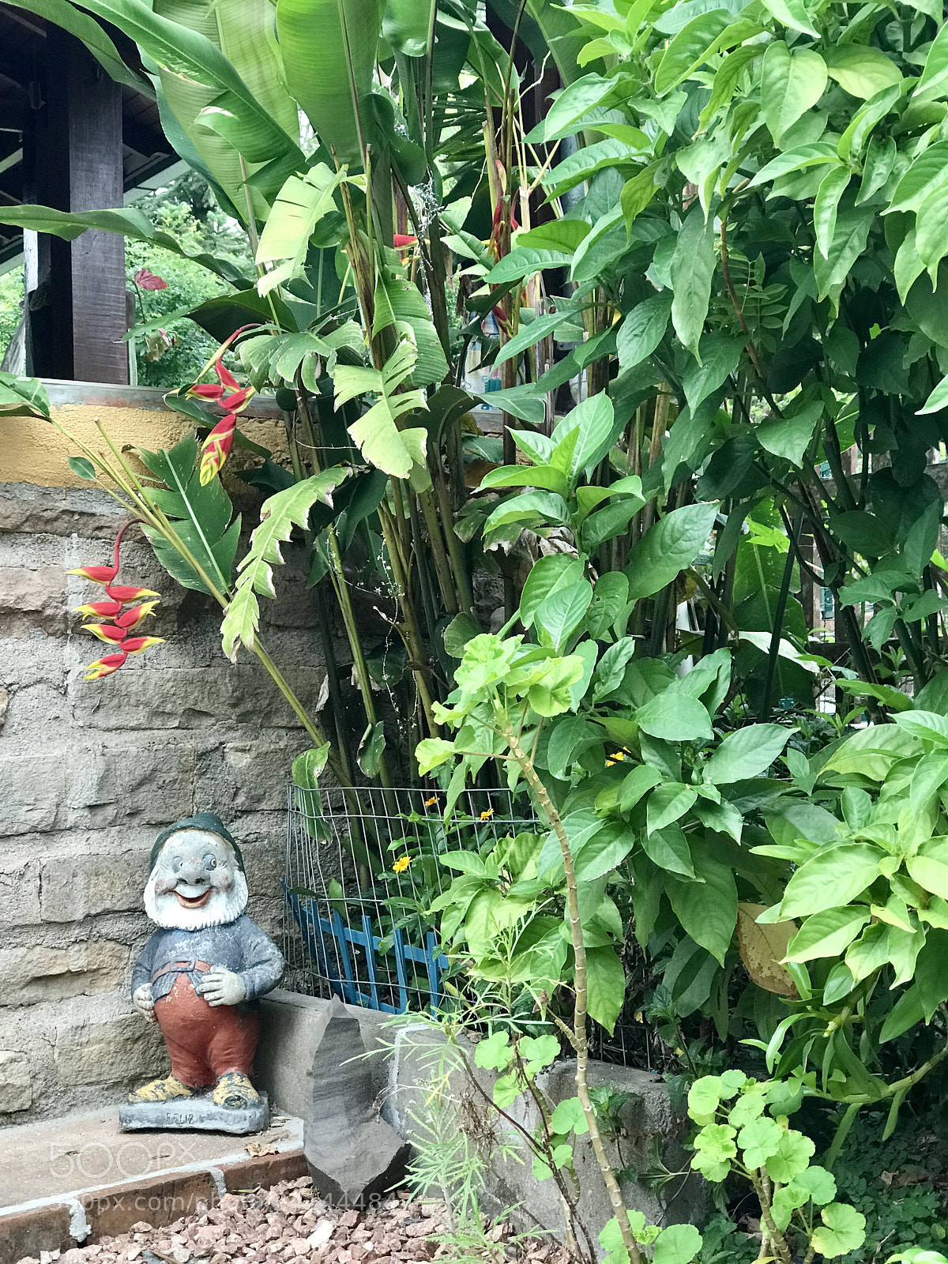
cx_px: 474
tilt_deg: +1.6
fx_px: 2081
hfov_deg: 25.7
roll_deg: +1.1
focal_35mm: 57
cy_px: 632
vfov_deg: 33.8
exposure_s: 1/60
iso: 64
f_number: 2.8
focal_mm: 6.6
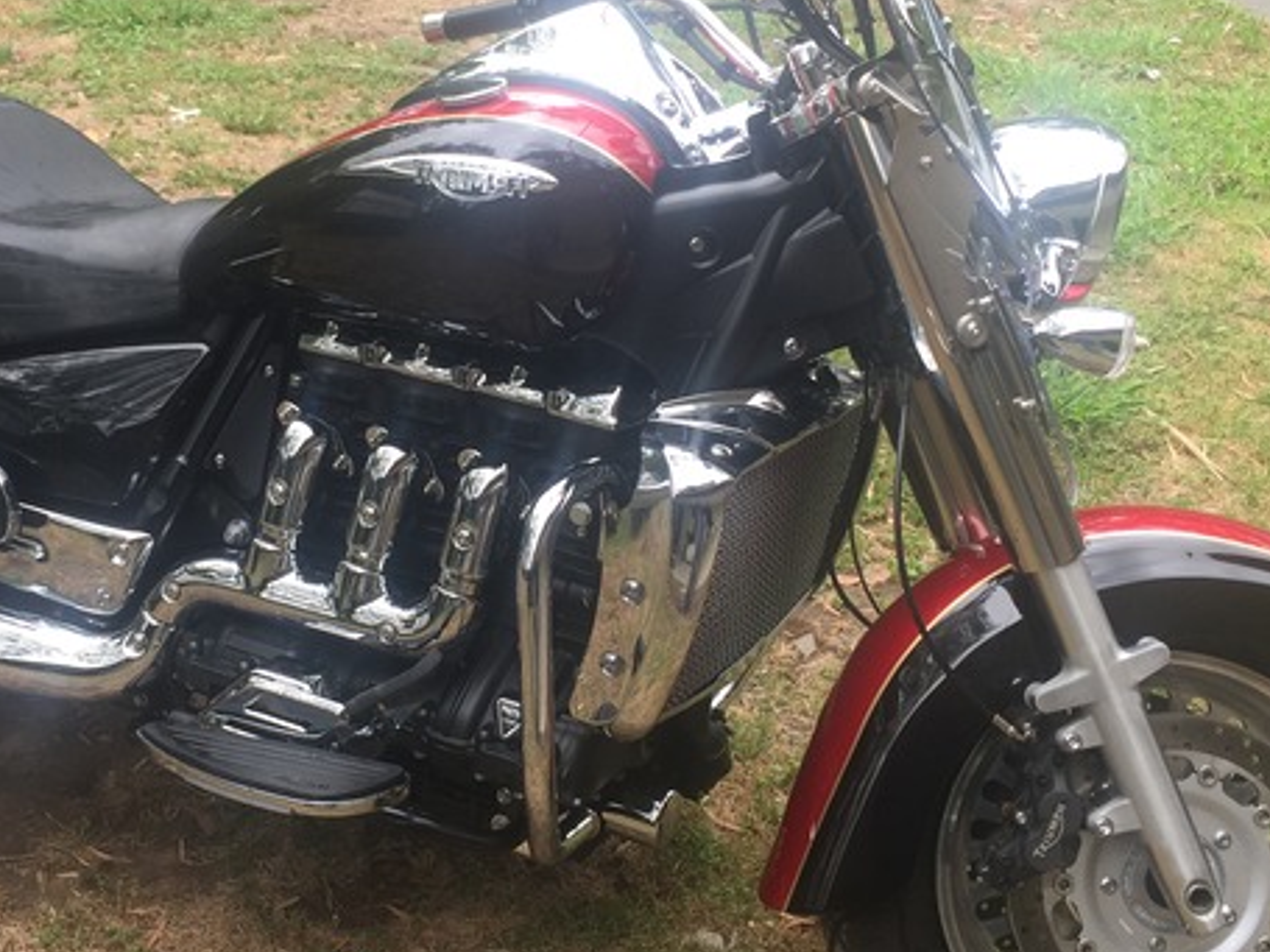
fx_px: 1871
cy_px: 419
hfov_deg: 37.4
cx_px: 511
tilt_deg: -24.5
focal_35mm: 51
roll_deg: +0.3
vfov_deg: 28.5
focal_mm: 4.15
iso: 32
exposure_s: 1/233
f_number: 2.2
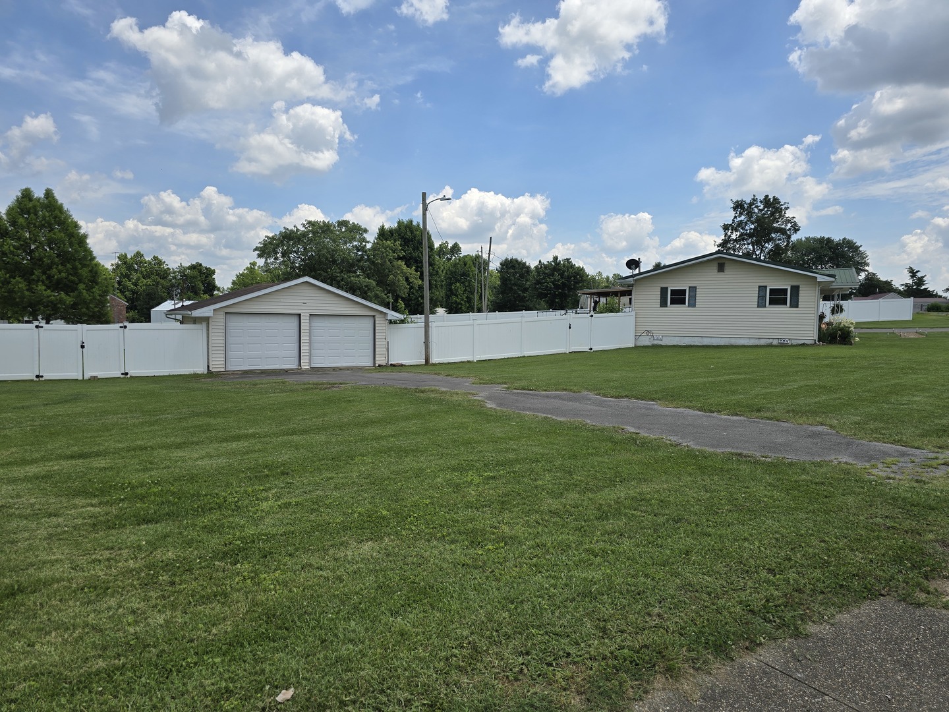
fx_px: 631
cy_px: 356
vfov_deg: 58.9
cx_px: 474
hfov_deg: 73.9
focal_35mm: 23
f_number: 1.7
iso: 12
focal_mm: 6.3
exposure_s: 1/1038
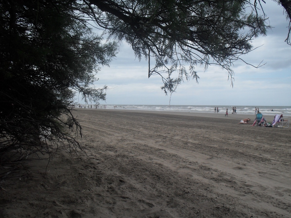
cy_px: 109
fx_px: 319
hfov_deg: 49.0
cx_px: 146
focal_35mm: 38
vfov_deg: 37.7
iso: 80
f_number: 8.3
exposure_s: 1/250
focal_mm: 6.3
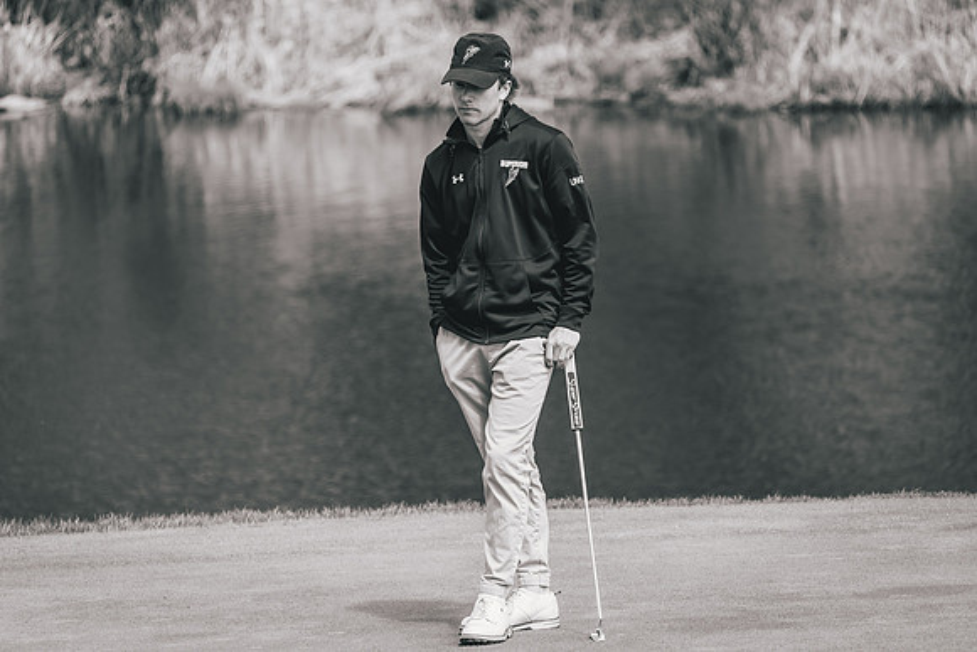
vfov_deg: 4.1
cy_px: 326
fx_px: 9182
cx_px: 489
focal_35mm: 338
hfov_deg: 6.1
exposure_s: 1/800
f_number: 6.3
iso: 640
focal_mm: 326
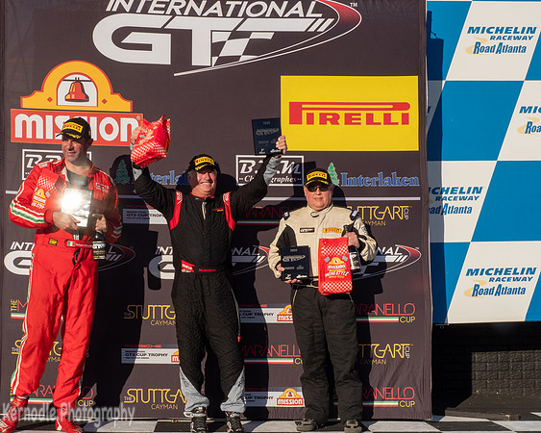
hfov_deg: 35.1
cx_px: 249
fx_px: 855
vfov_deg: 28.4
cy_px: 241
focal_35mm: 53
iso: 200
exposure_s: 1/160
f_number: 16
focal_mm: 23
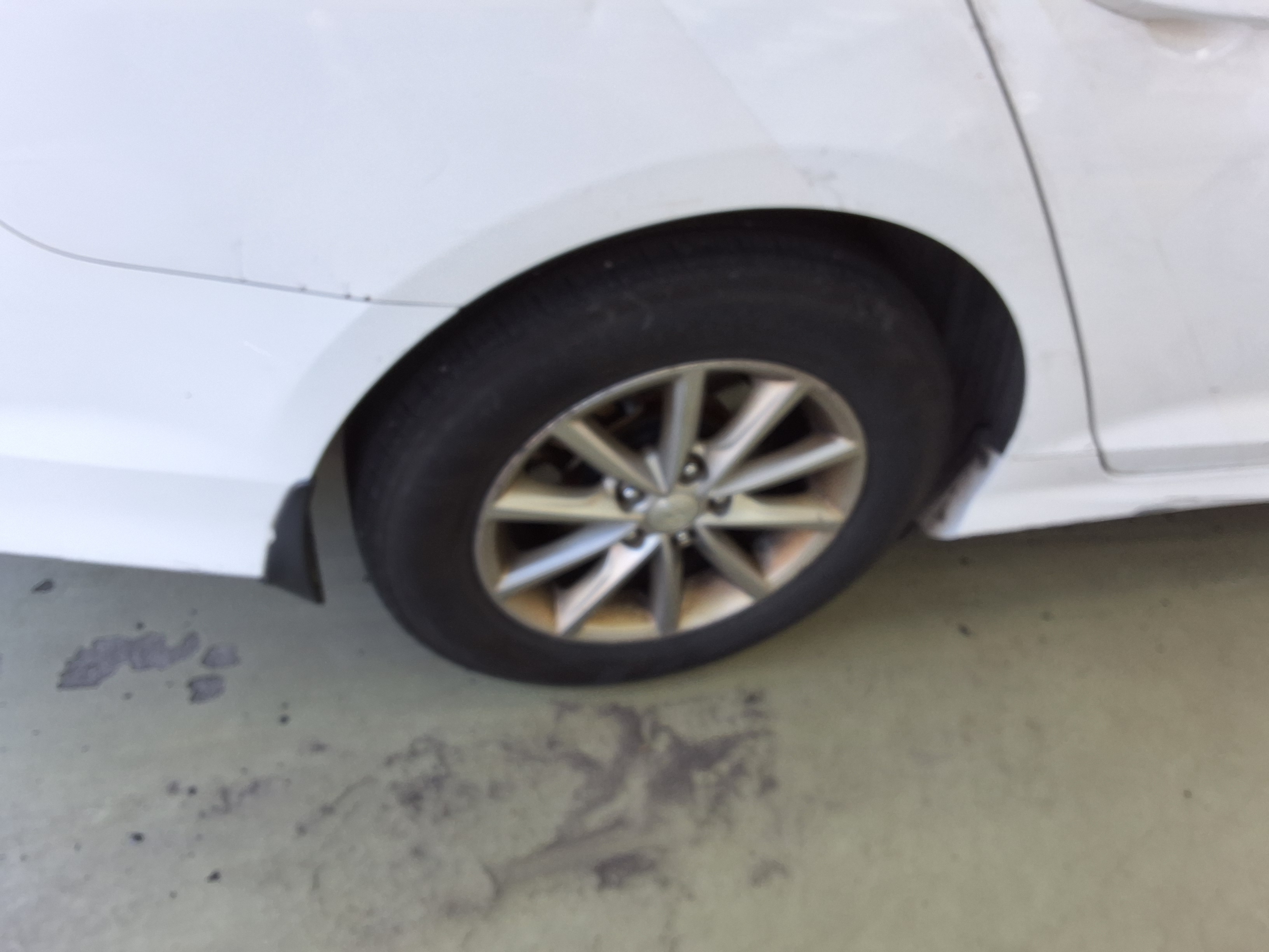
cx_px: 634
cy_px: 476
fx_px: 1026
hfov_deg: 63.4
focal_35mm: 28
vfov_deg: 49.7
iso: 40
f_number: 1.9
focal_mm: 2.91
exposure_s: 1/120
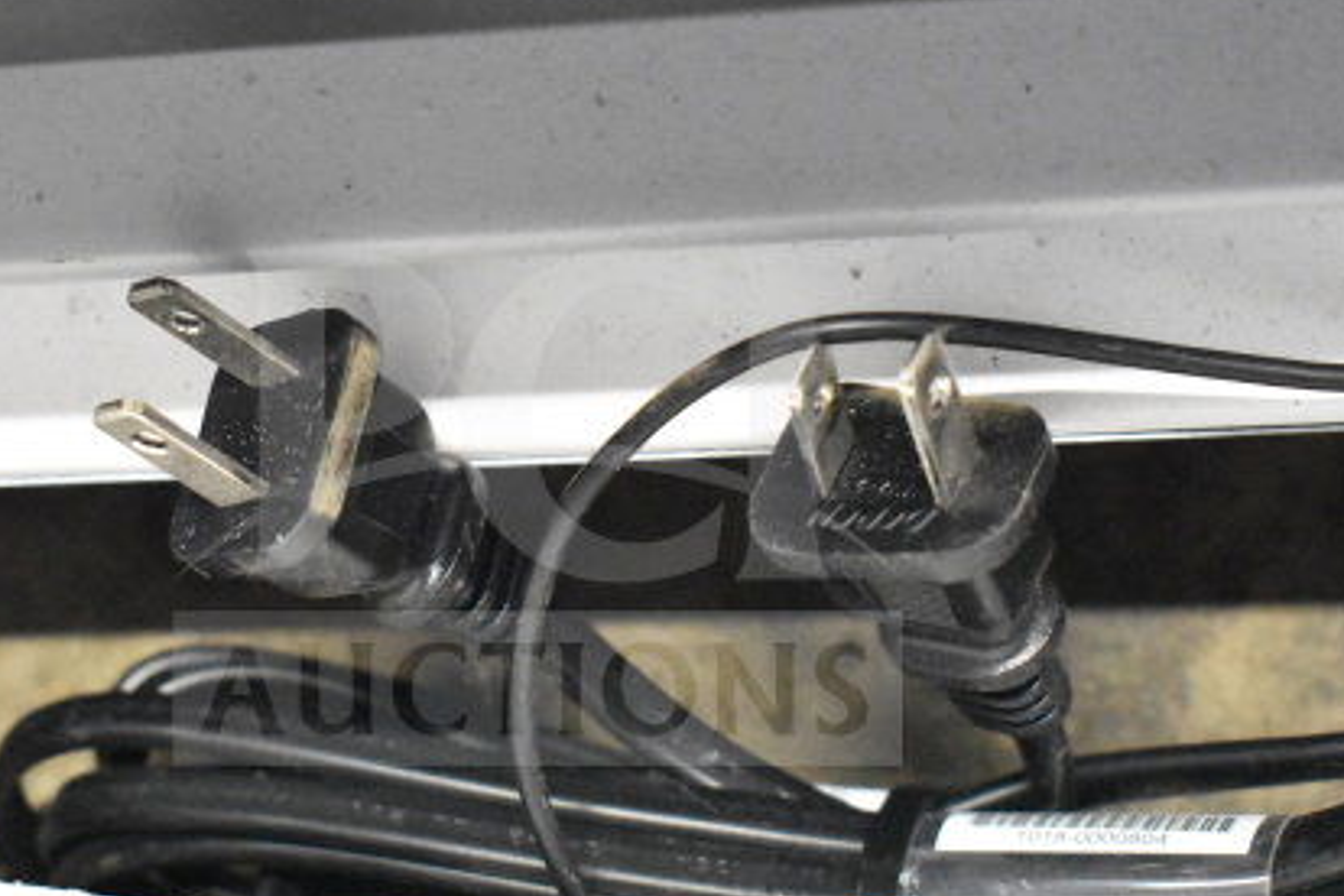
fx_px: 3136
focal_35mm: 84
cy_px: 508
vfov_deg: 16.3
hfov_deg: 24.1
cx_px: 536
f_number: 4.8
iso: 12800
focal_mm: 38
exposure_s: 1/60
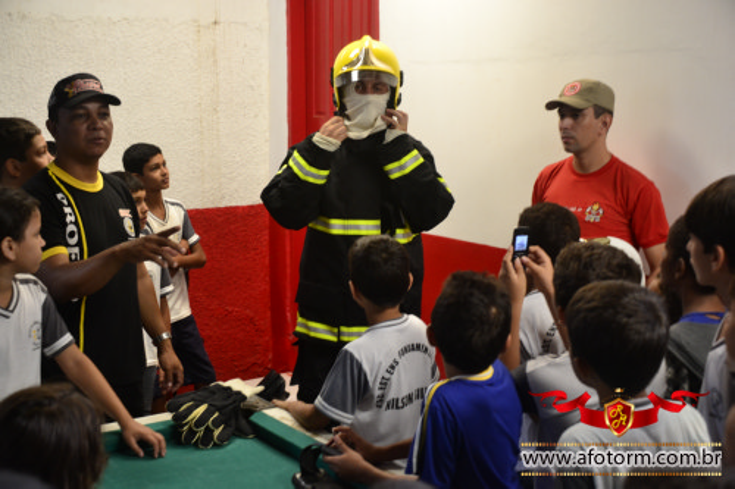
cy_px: 244
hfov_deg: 41.1
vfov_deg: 28.1
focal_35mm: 48
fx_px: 980
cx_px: 368
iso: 800
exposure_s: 1/50
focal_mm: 32
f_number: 4.5
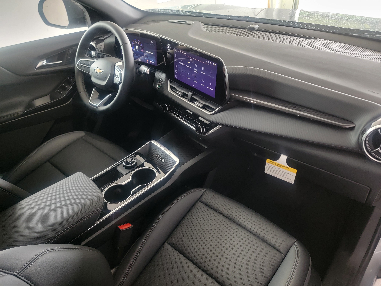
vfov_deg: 56.8
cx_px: 190
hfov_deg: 71.6
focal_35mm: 24
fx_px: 264
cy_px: 143
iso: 640
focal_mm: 6.7
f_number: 1.8
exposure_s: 1/30
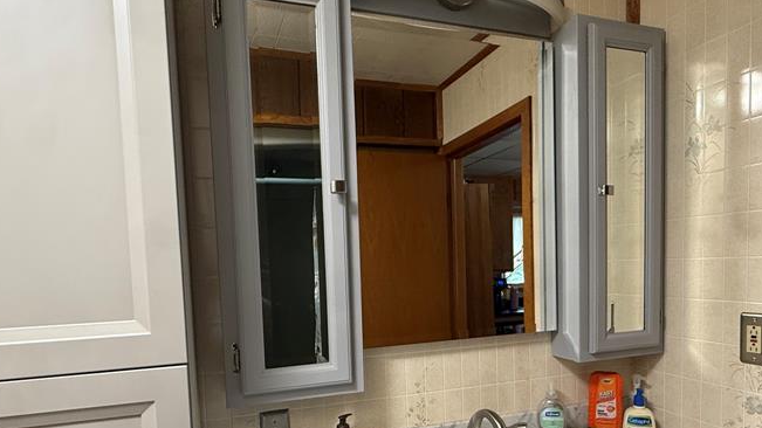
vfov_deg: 46.7
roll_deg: +1.3
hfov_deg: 76.3
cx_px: 376
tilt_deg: -3.0
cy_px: 296
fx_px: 485
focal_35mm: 24
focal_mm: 2.22
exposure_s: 1/60
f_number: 2.2
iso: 400
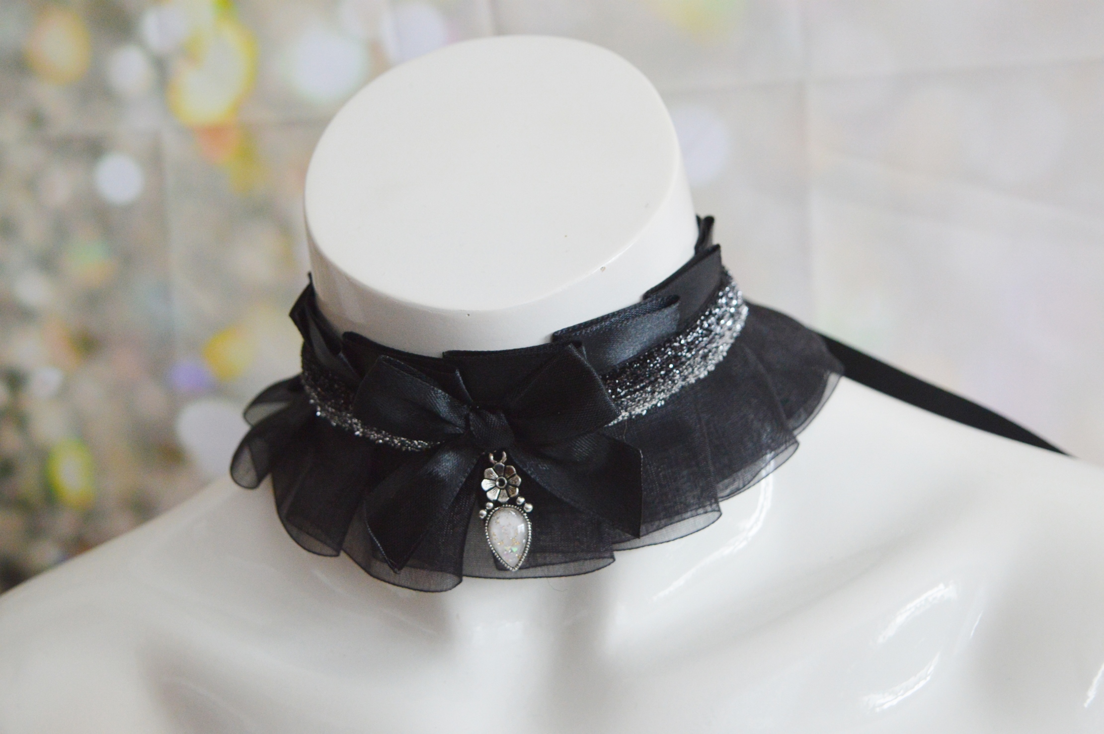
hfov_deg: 28.1
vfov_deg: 18.9
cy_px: 367
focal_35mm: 72
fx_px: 2206
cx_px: 552
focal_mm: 48
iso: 1400
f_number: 5.3
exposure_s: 1/80
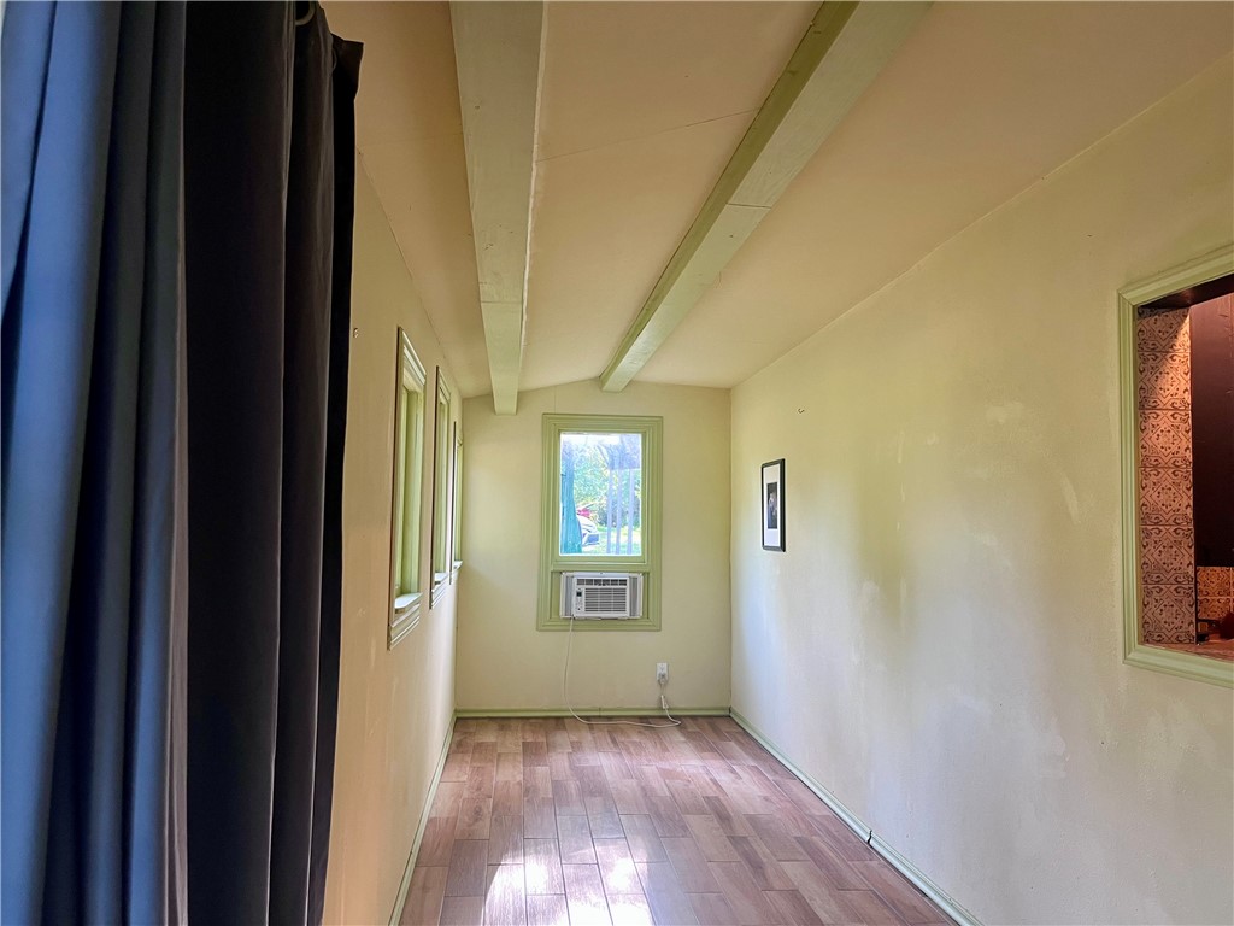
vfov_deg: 53.1
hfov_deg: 67.3
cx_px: 617
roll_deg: -0.3
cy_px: 463
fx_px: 927
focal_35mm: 26
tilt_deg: +3.2
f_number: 1.6
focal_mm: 5.1
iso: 125
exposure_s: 1/60
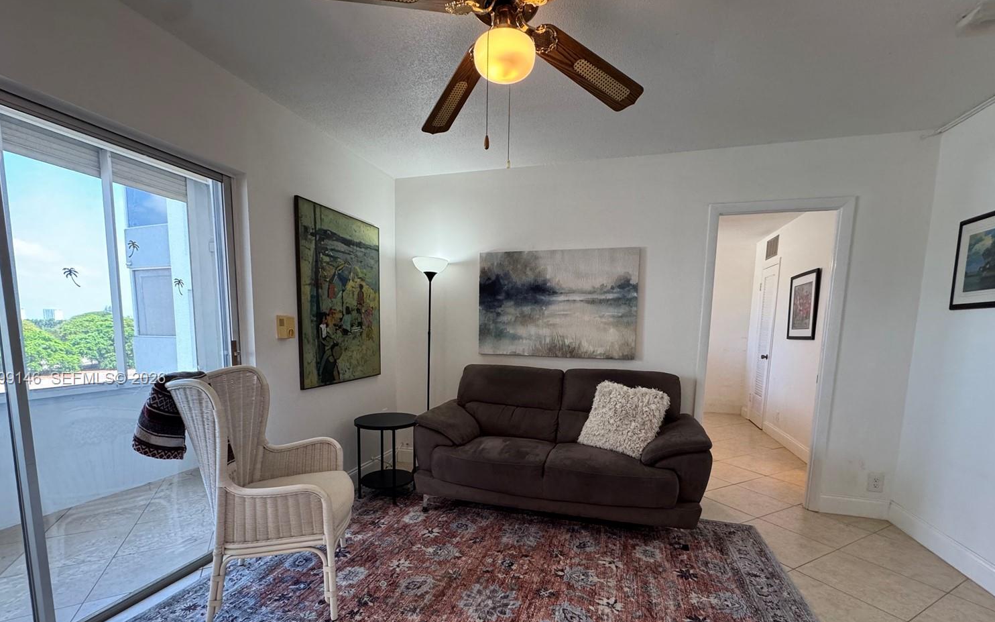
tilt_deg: -7.4
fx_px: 434
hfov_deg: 97.8
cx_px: 493
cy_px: 379
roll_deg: -1.3
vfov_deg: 70.4
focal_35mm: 16
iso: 250
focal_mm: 2.22
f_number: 2.2
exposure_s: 1/120
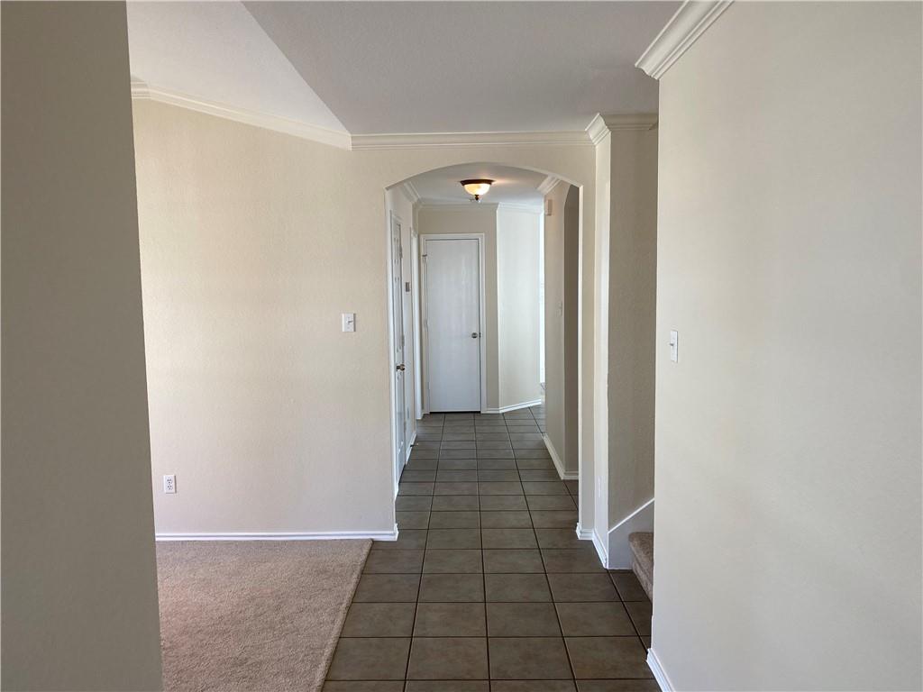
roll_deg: +0.6
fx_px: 693
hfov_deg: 67.3
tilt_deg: -4.5
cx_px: 462
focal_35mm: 26
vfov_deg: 53.1
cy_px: 346
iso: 80
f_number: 1.8
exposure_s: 1/120
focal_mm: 4.25
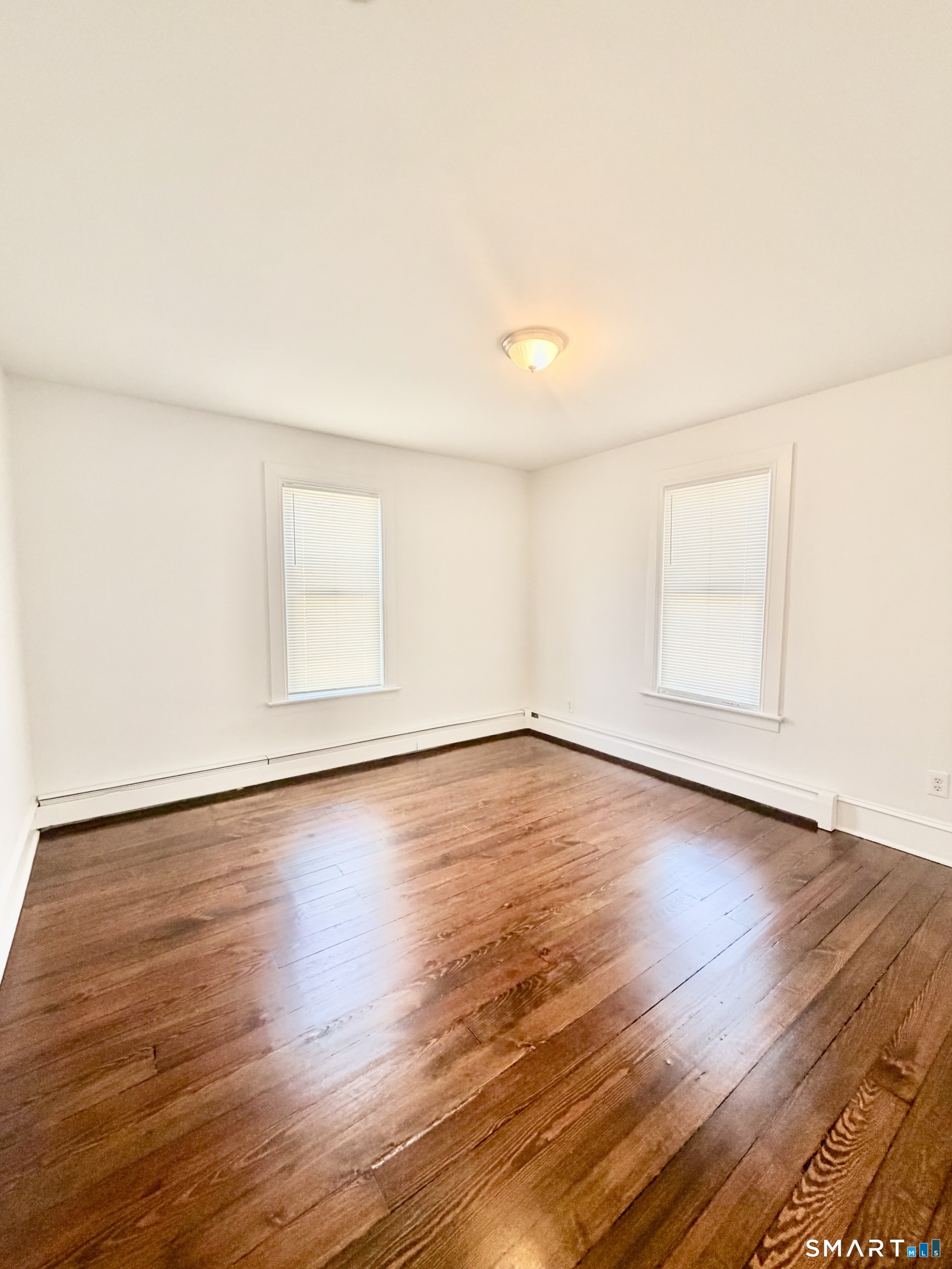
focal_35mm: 14
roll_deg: +0.4
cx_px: 476
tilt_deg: -3.7
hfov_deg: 85.7
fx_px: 513
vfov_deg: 102.1
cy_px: 634
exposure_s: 1/121
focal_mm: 2.22
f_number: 2.2
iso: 320
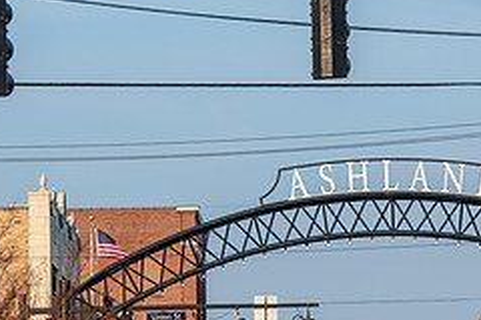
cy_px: 357
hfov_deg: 6.1
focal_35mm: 338
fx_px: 4516
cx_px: 359
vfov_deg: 4.1
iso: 200
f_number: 7.1
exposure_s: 1/250
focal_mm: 140
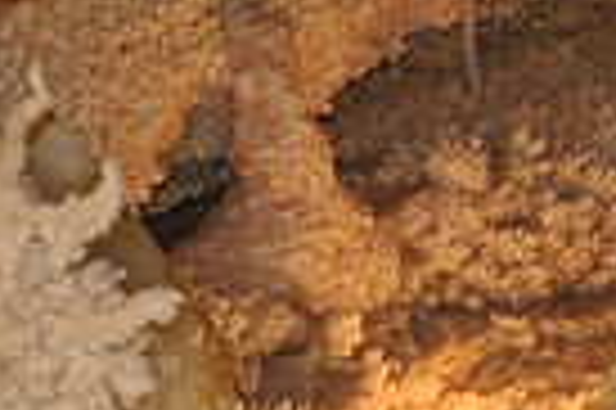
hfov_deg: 13.0
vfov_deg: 9.0
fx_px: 2598
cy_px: 178
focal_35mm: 152
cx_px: 854
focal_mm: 24
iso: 800
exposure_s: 1/60
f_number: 3.8
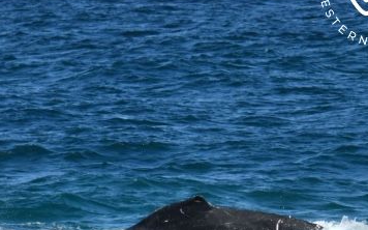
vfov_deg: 2.2
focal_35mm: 596
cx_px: 31
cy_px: 196
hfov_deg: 3.5
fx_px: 5974
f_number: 5.6
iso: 800
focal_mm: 260
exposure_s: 1/8000
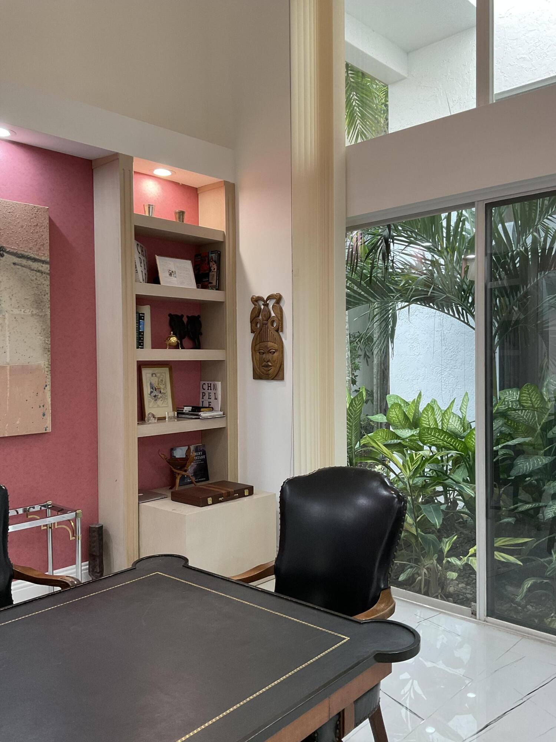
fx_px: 621
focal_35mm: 29
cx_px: 278
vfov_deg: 61.7
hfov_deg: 48.2
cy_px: 371
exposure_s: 1/60
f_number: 1.8
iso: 50
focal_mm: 3
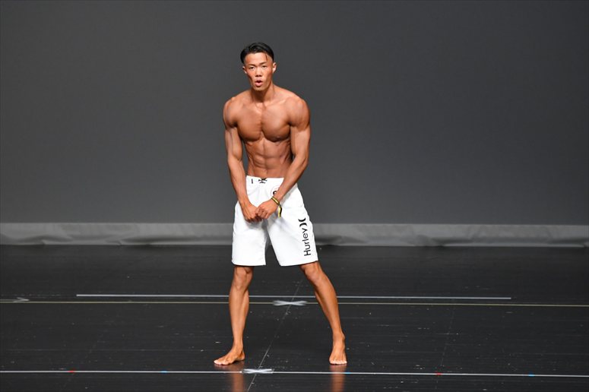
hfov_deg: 6.5
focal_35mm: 315
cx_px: 294
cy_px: 196
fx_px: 5151
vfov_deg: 4.4
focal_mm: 210
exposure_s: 1/400
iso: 2500
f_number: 5.6
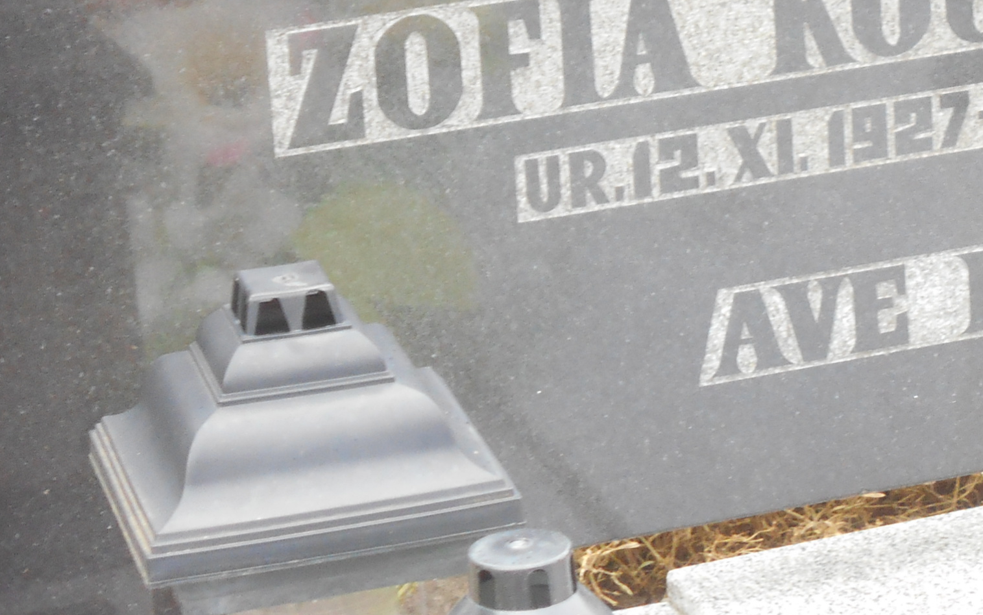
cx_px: 960
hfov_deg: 10.7
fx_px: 5197
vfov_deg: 6.8
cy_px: 88
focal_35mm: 194
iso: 200
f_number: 5.8
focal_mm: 13.5
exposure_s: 1/60
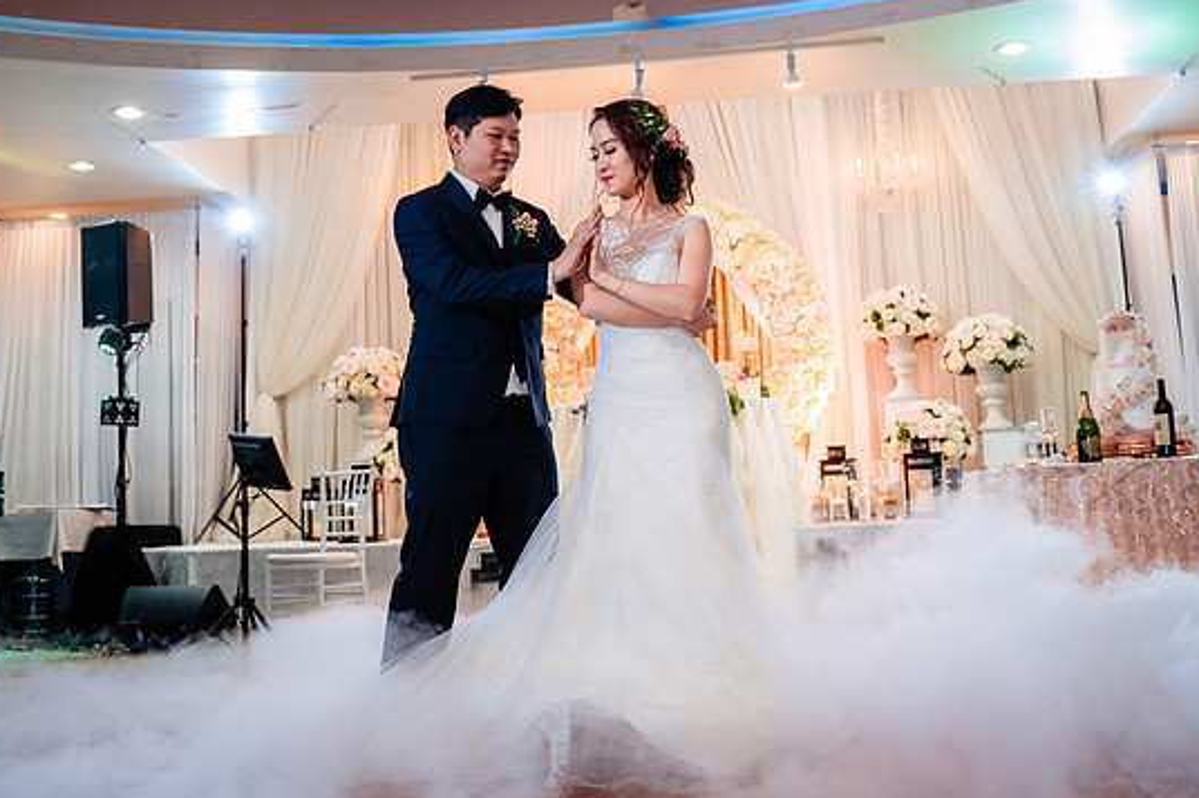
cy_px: 345
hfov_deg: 48.5
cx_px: 630
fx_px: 1332
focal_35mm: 40
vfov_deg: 33.3
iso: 1000
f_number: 3.5
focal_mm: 28
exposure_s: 1/160
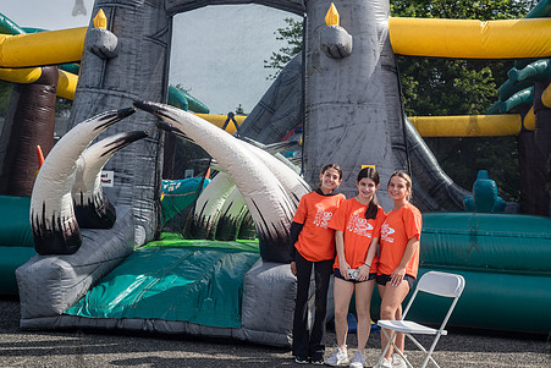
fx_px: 689
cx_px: 315
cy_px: 172
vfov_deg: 29.9
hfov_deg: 43.5
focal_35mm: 45
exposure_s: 1/2000
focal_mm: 35
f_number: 4
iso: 200
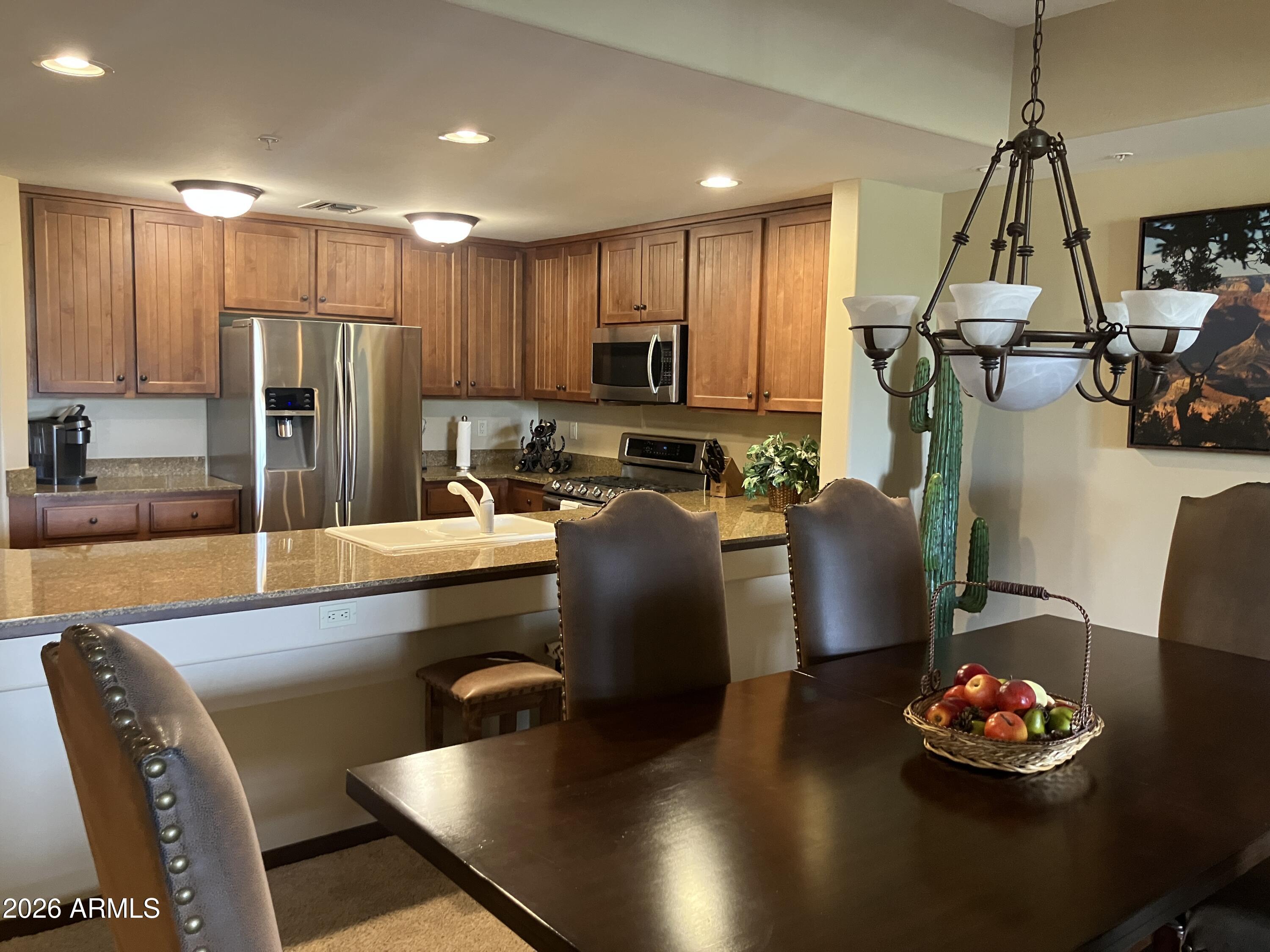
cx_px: 635
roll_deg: -1.6
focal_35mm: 28
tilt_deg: -4.0
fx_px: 1027
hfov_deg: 63.4
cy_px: 476
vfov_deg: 49.7
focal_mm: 3.99
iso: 320
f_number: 1.8
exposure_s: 1/40
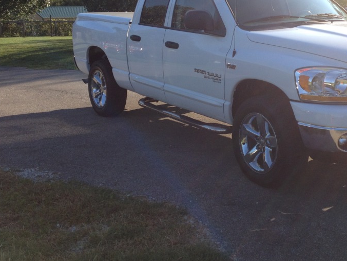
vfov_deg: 27.5
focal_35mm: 53
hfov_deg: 35.9
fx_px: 531
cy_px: 115
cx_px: 223
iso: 64
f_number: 2.4
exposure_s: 1/876
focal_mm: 4.3
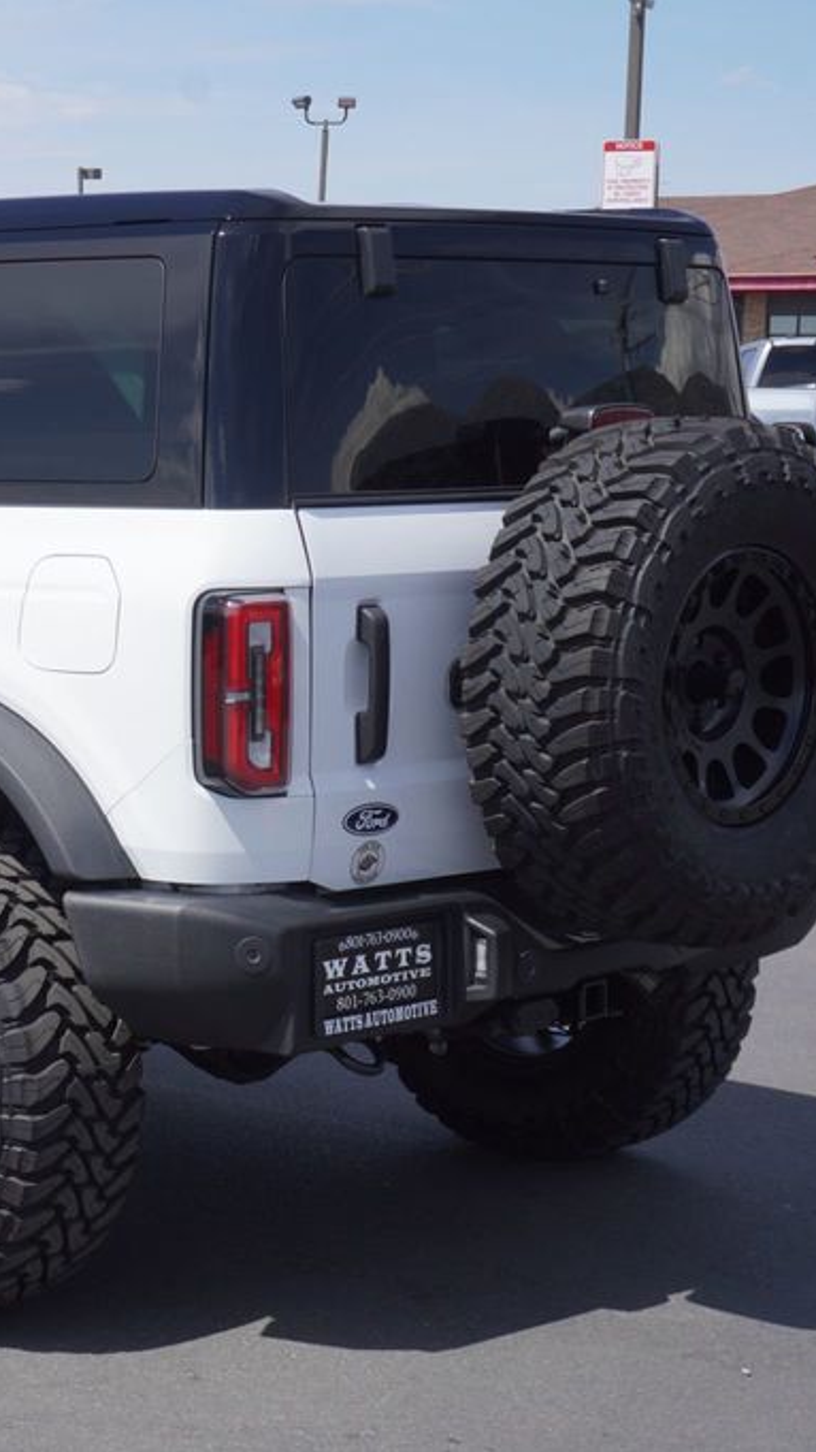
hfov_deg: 14.3
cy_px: 725
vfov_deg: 25.7
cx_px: -79
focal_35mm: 83
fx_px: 3185
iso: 100
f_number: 11
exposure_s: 1/160
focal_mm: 35
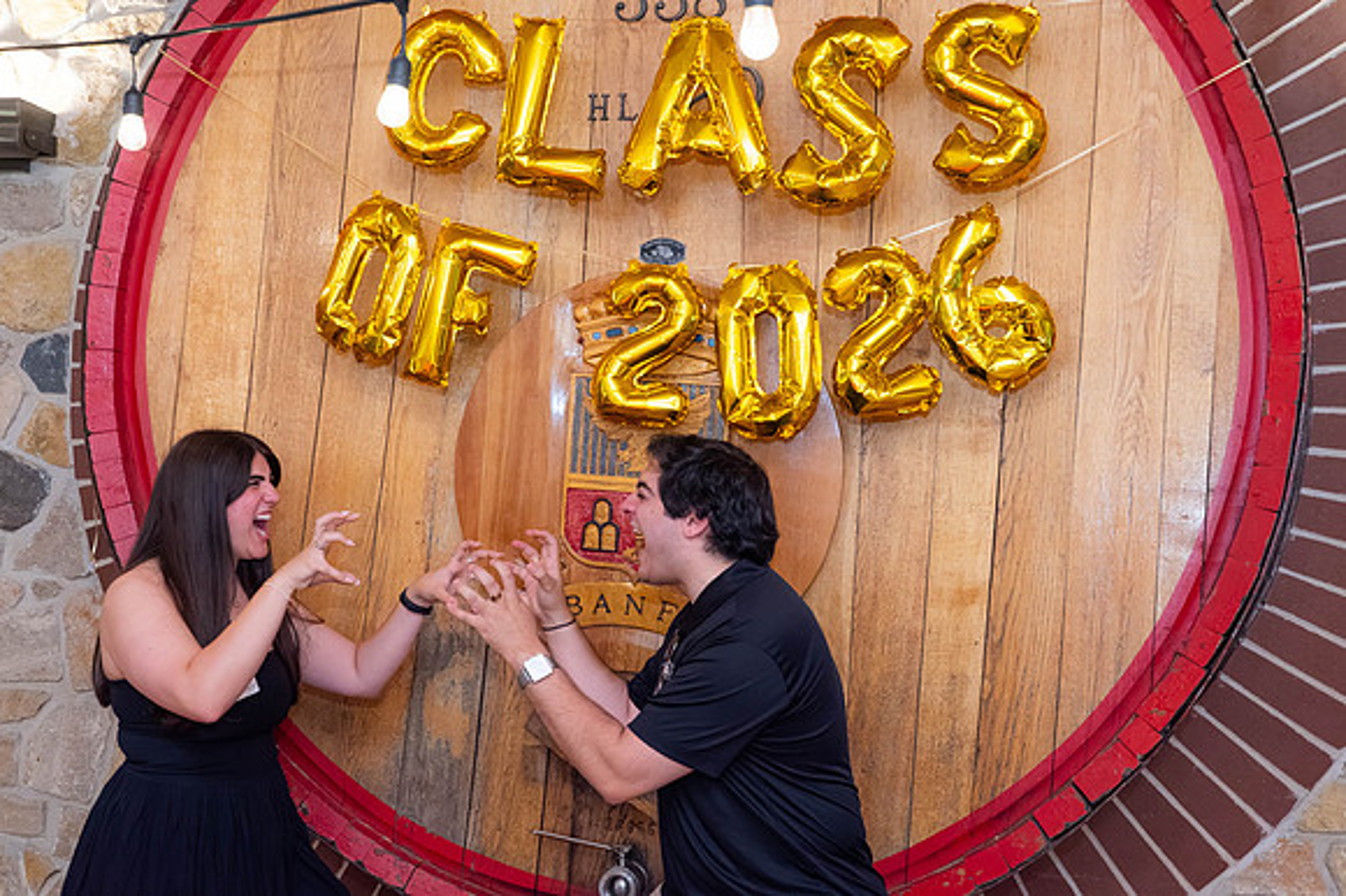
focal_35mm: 41
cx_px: 604
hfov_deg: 47.0
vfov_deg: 32.3
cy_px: 488
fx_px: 1546
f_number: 5
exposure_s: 1/125
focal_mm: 37
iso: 2000
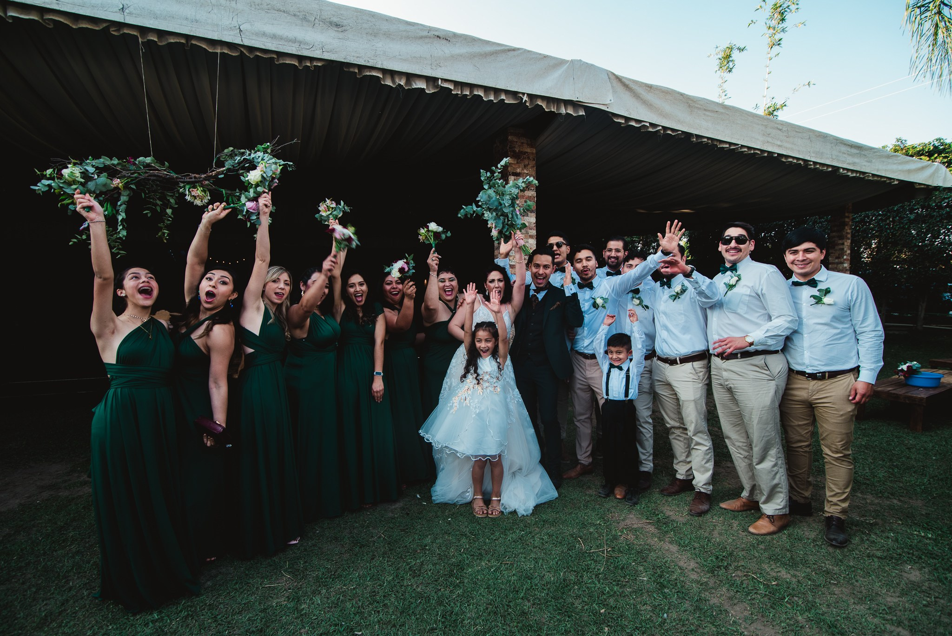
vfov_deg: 73.8
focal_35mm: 16
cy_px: 318
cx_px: 476
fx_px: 423
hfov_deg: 96.7
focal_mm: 16
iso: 100
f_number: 3.5
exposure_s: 1/80
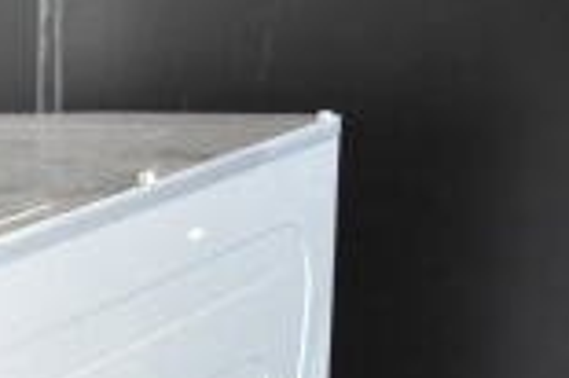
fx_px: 2053
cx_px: -514
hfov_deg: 13.8
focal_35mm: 130
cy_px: 622
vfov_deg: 10.1
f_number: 3.8
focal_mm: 22
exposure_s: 1/40
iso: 3200
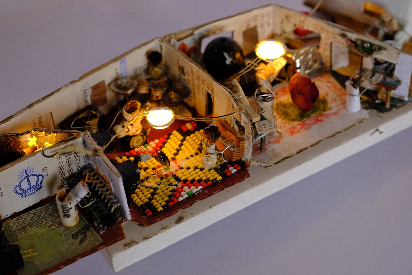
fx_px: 950
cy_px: 138
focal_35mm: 83
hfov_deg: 24.5
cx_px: 206
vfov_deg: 16.5
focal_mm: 55
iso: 1600
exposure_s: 1/125
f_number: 5.6
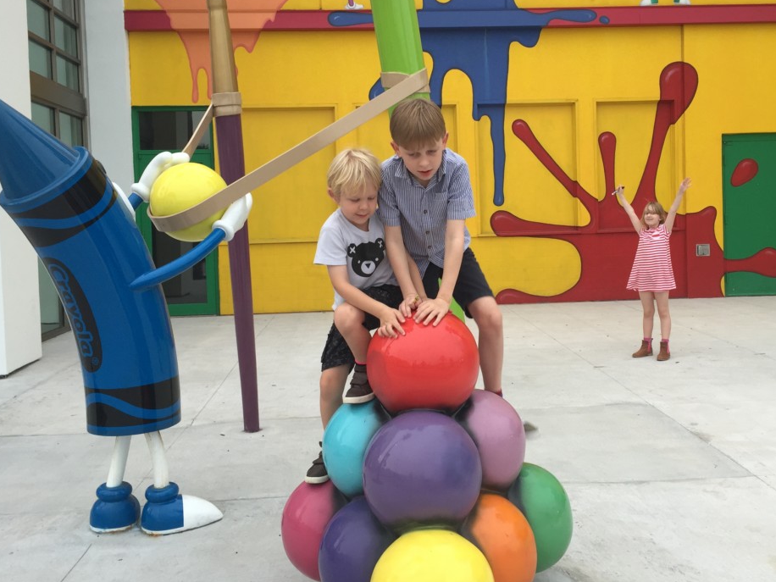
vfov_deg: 37.6
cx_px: 435
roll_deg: +1.9
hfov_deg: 48.9
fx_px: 852
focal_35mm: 38
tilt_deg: -3.4
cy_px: 247
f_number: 2.2
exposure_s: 1/60
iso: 32
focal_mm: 4.15
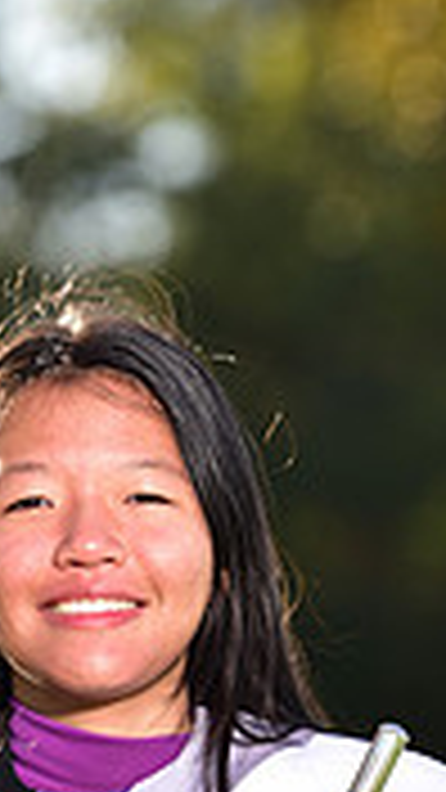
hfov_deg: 1.8
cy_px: 972
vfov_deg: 3.1
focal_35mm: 691
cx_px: 151
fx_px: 14528
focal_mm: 200
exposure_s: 1/200
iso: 80
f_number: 5
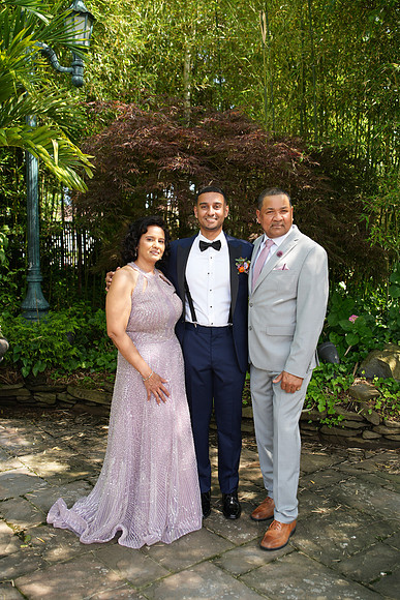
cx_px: 200
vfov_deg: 54.4
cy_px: 300
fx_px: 583
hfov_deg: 37.9
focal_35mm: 35
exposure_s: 1/200
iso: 125
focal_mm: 35
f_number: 4
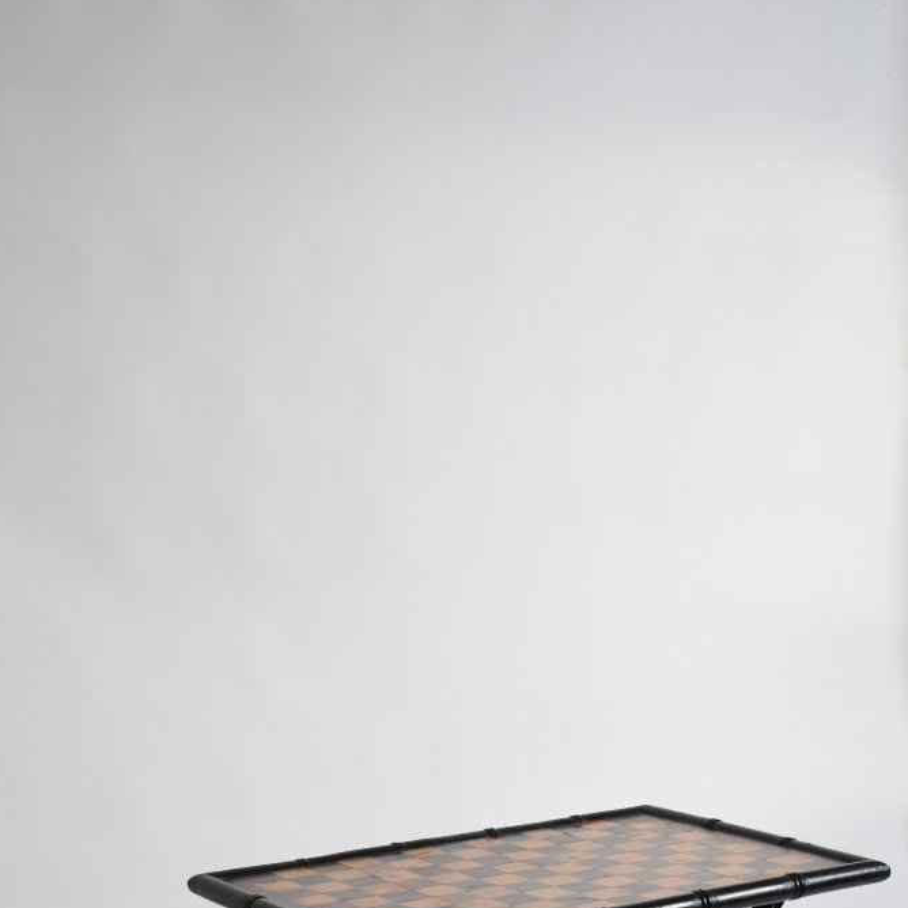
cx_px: 397
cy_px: 744
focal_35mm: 55
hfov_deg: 31.1
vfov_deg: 30.2
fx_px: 1632
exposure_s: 1/13
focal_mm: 24
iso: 800
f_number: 3.8
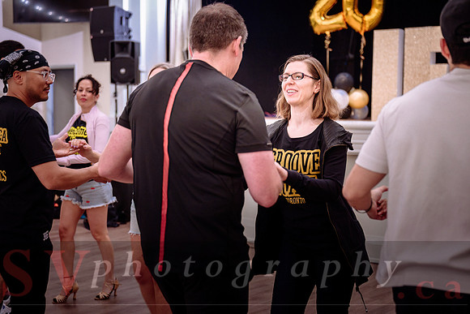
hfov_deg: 37.1
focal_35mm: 54
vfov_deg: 25.2
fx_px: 701
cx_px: 235
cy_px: 157
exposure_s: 1/160
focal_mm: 52
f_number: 2.8
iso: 1600
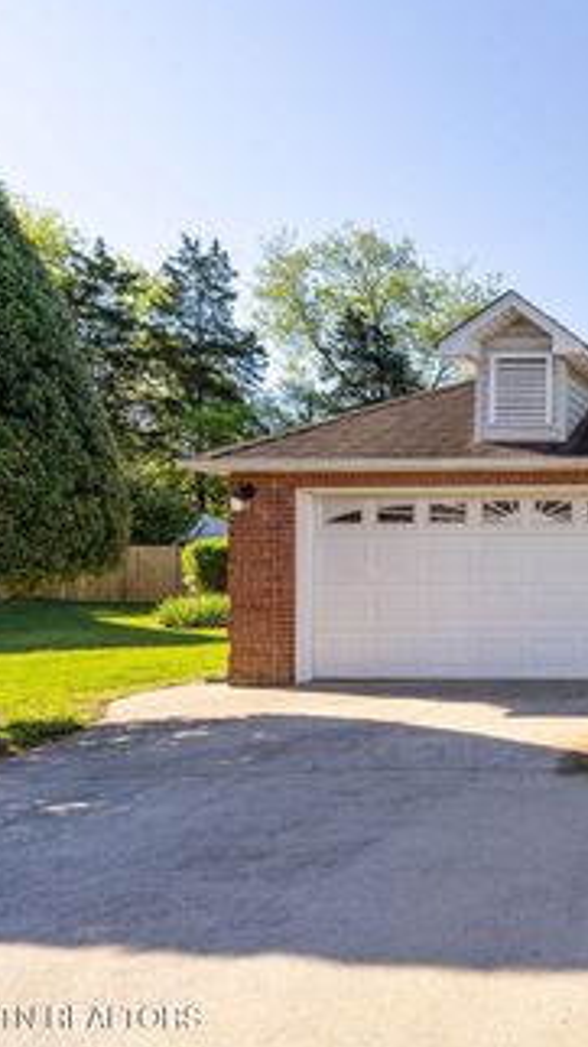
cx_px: 786
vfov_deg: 70.2
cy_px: 525
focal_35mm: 27
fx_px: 744
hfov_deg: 31.7
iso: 100
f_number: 8
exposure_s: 1/160
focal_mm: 16.5
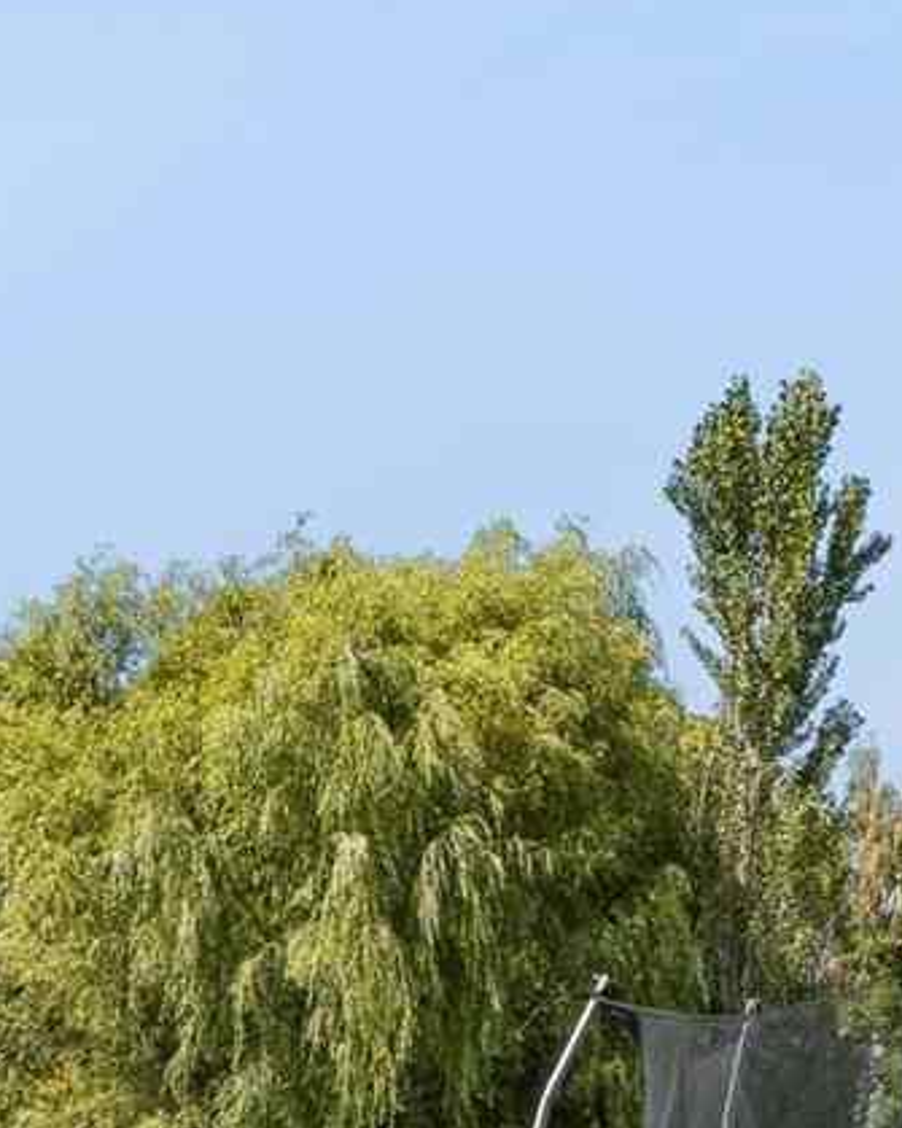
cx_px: -1004
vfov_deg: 16.2
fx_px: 3810
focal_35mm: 114
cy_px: 1306
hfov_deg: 11.8
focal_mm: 16.6
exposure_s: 1/250
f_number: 13
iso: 400
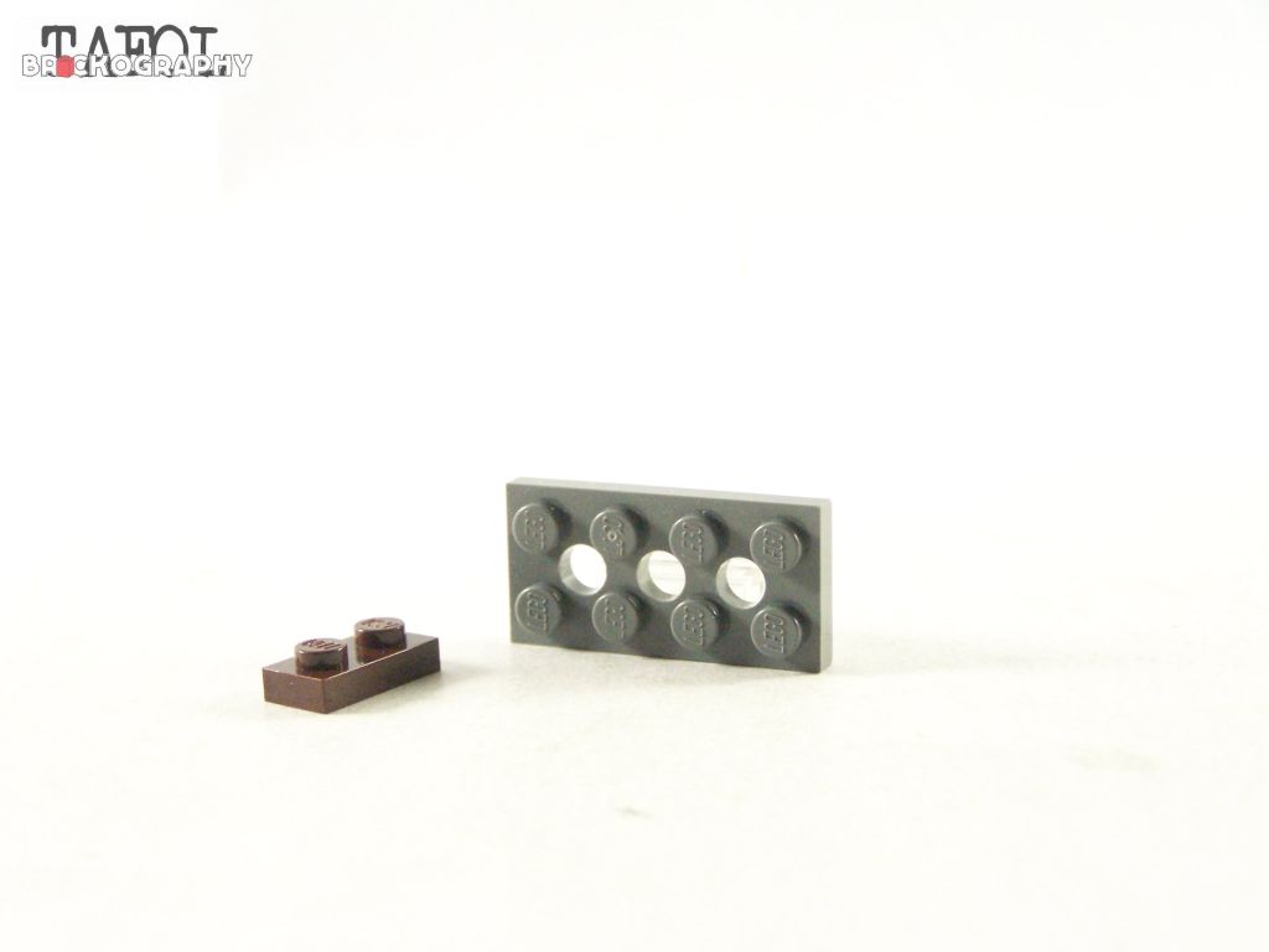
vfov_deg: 19.6
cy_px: 476
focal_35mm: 75
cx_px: 634
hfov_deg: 26.0
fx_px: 2749
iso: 400
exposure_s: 1/60
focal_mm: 12.4
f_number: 3.2
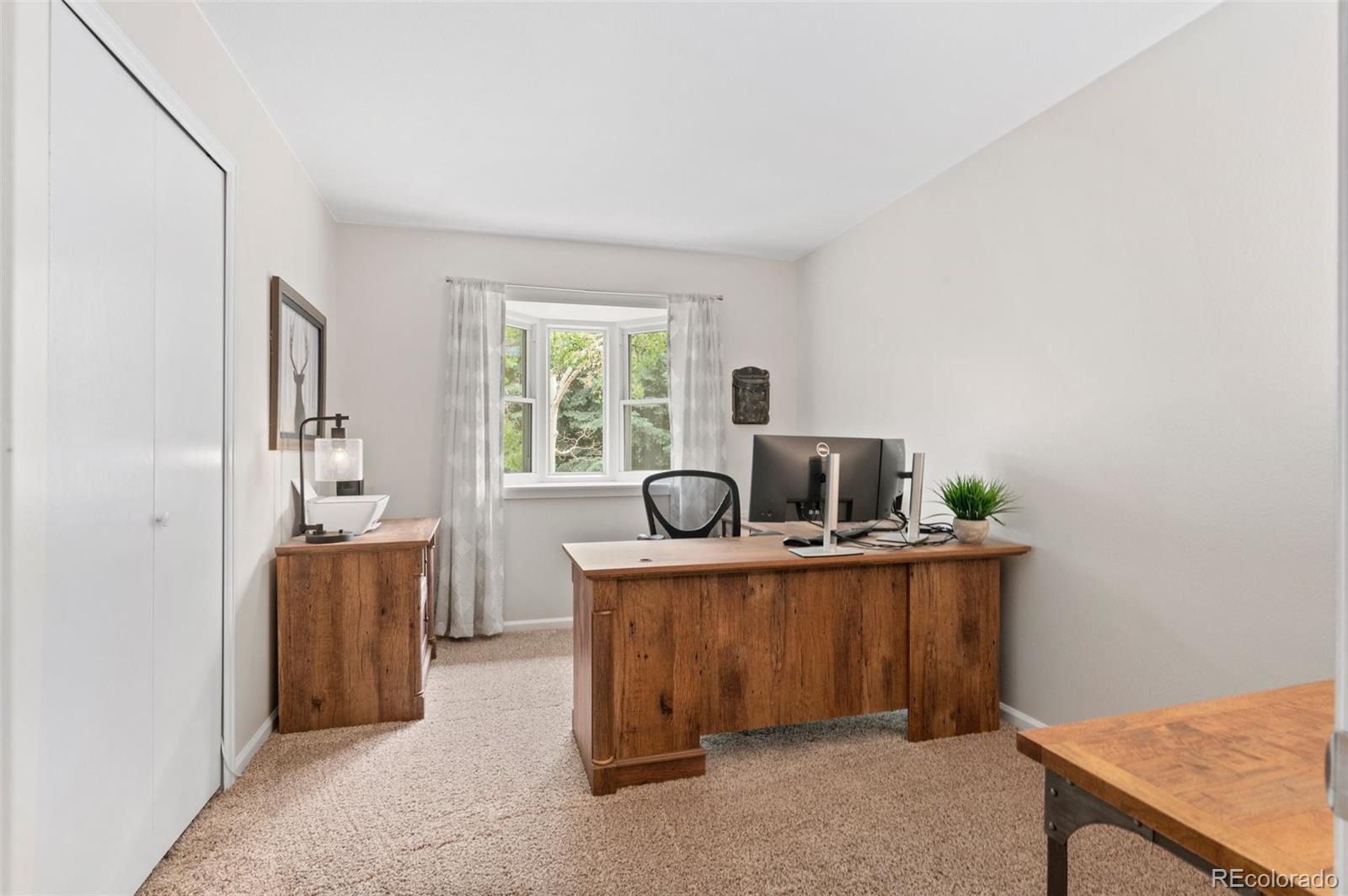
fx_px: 636
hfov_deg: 93.3
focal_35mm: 17
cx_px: 674
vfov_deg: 70.3
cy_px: 448
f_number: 8
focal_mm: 17
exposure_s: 1/4
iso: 400
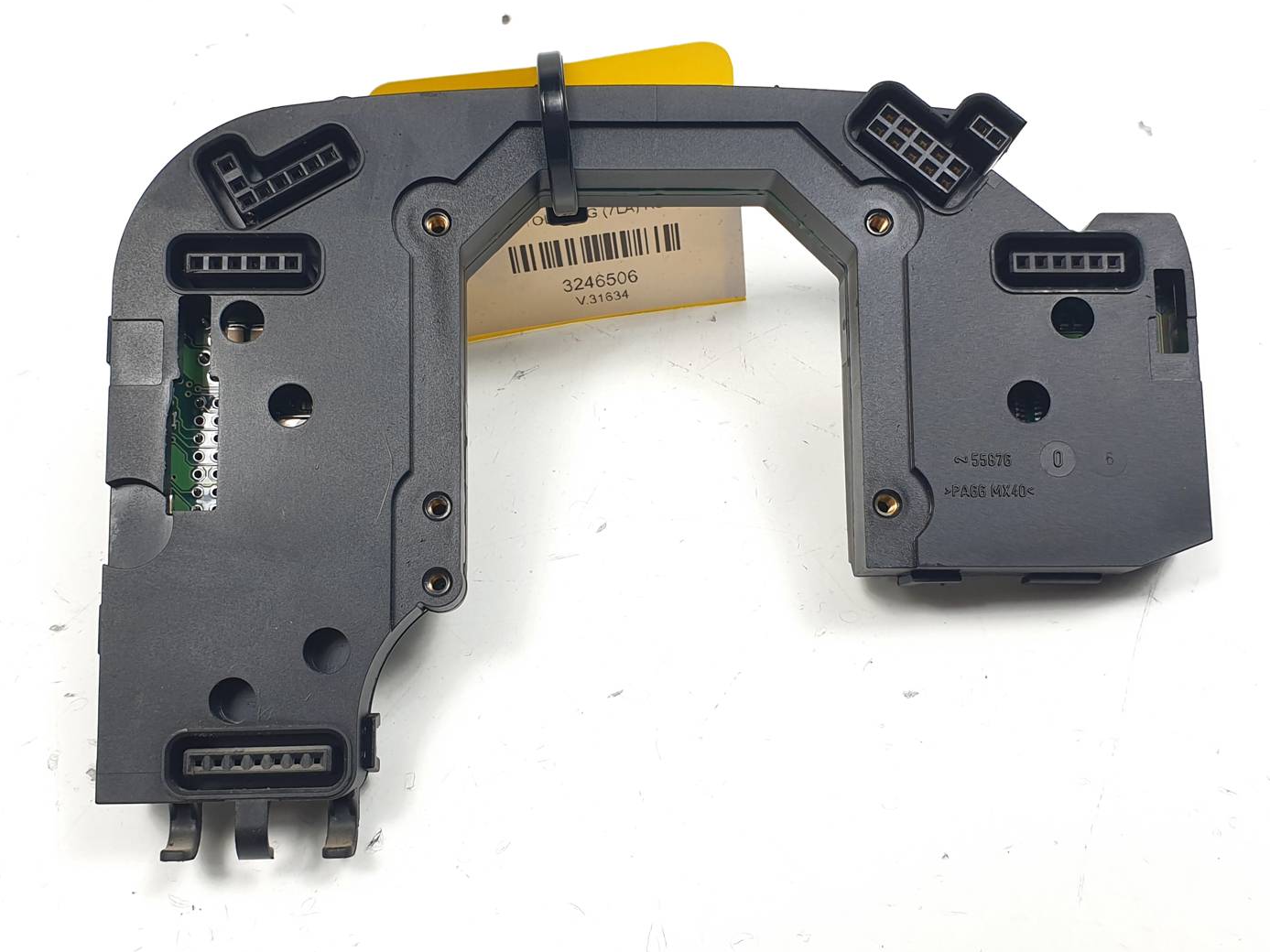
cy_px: 481
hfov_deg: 65.3
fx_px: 990
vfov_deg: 51.3
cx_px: 629
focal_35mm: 27
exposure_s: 1/164
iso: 50
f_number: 2.4
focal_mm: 4.3
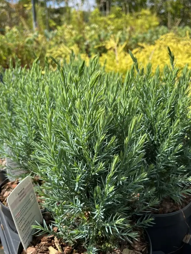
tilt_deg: -20.3
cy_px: 132
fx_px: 265
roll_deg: -0.1
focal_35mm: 36
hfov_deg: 39.6
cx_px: 100
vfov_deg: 51.3
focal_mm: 5.1
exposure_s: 1/1890
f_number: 1.6
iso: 50
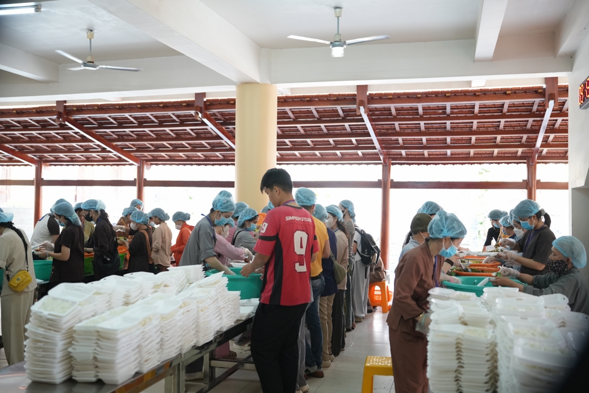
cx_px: 294
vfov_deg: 37.9
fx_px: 573
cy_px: 196
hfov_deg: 54.4
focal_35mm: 35
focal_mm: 35
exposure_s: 1/200
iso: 2000
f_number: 2.5
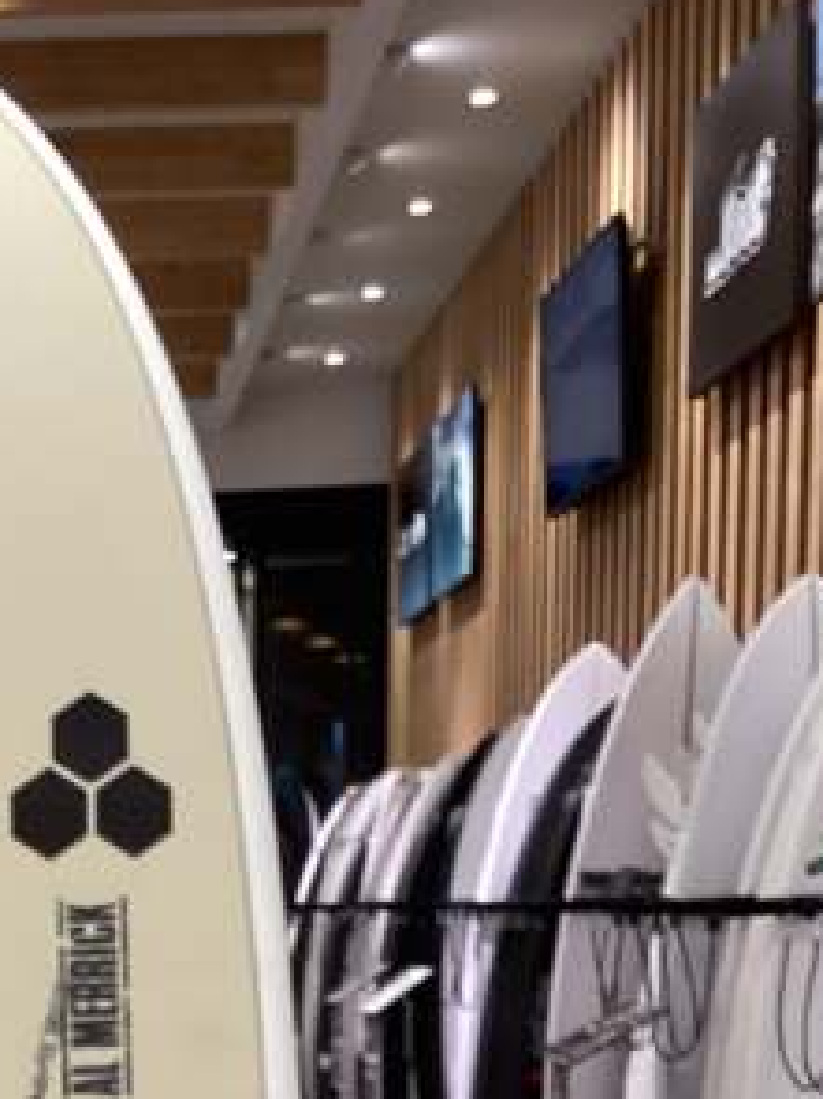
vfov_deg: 21.2
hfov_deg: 17.0
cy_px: 1408
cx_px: -89
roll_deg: -0.2
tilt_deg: -11.8
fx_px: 2665
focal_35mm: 84
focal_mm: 3.3
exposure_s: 1/60
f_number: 2.4
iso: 125
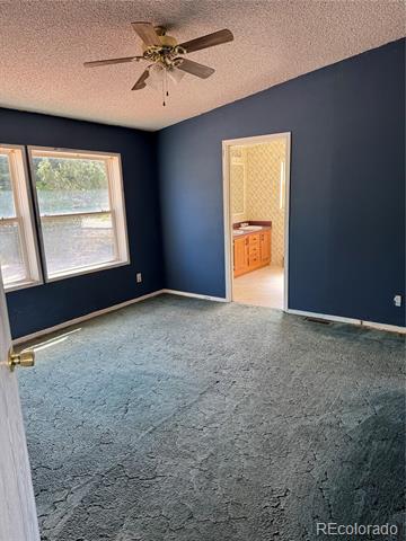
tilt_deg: -12.1
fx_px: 375
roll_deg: +2.7
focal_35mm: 24
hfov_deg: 56.8
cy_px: 270
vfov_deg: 71.6
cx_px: 203
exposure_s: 1/121
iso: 125
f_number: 1.78
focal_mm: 6.76
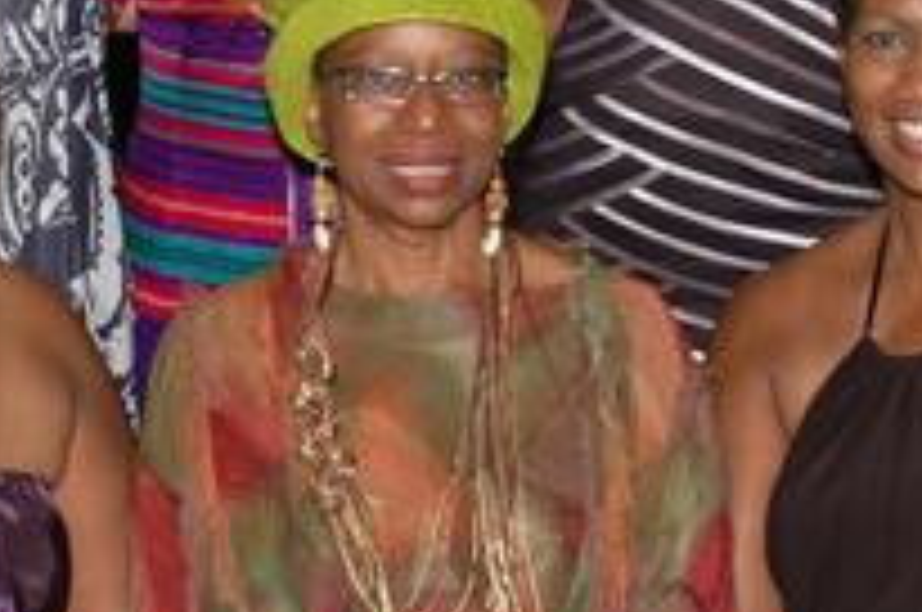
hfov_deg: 16.2
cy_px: 54
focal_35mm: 127
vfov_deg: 10.7
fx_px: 3236
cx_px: 517
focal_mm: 27
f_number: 4
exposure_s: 1/60
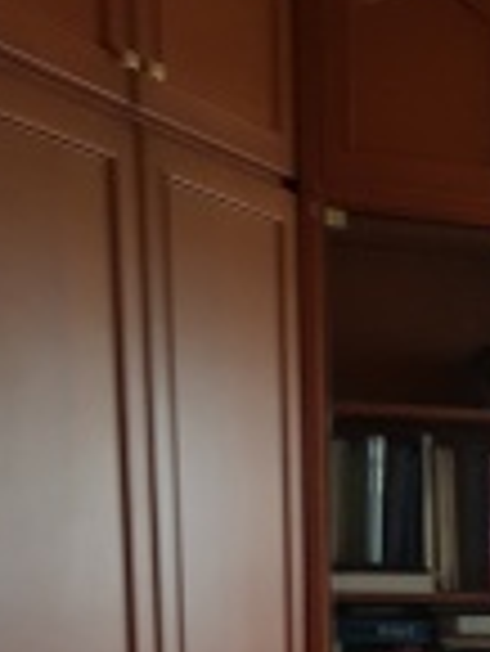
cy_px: 767
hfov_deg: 19.8
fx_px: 1357
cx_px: 510
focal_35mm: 72
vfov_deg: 24.6
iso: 250
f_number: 1.7
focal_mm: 4.3
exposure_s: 1/10
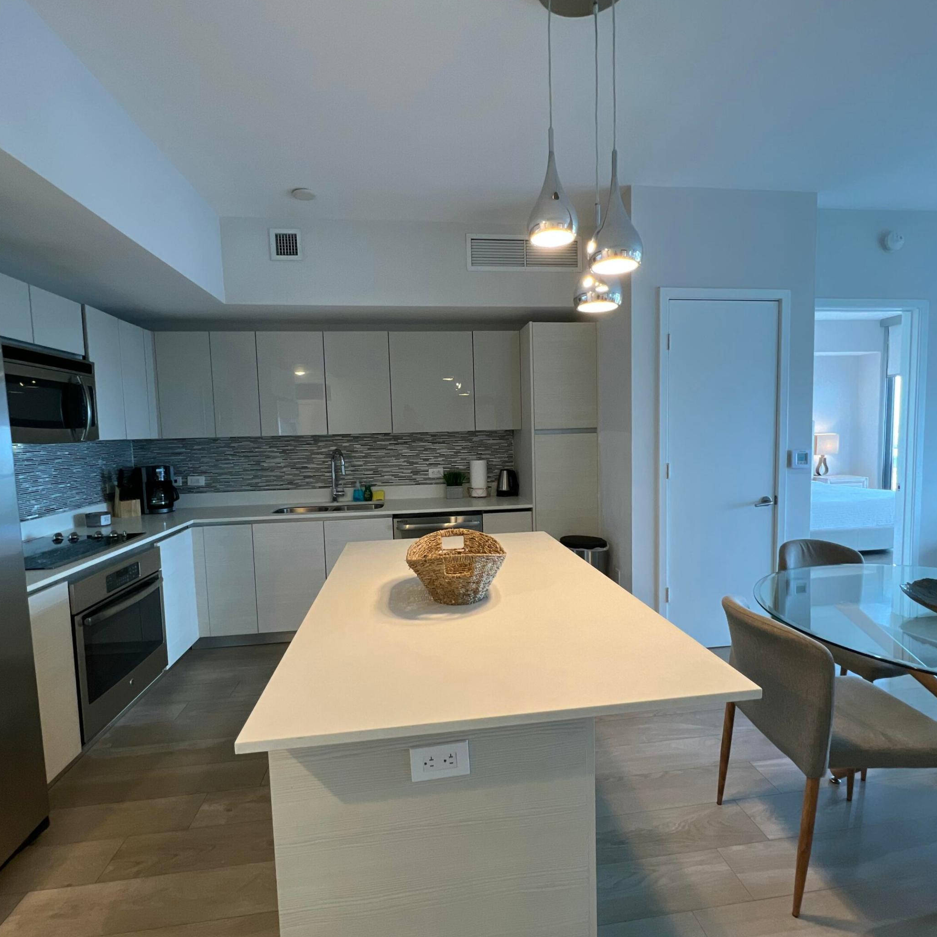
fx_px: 490
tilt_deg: -4.3
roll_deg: +1.3
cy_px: 476
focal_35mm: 16
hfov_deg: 87.4
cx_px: 483
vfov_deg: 87.4
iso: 125
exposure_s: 1/60
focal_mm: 1.57
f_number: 1.8
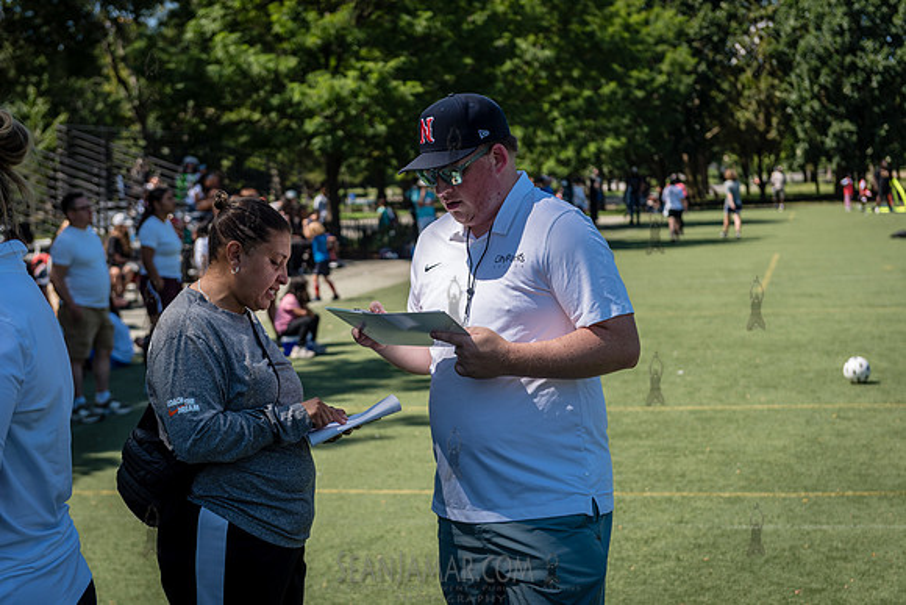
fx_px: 1561
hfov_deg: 32.4
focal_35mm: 62
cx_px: 453
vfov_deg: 21.9
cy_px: 302
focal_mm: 62
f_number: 4
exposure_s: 1/2000
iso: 200
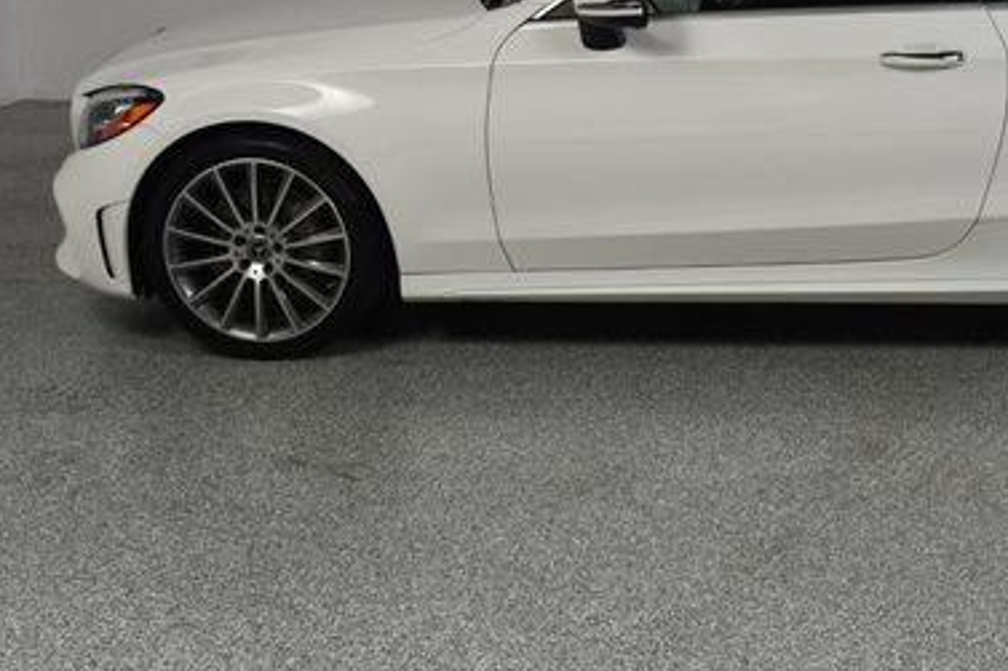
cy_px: 128
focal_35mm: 56
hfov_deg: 34.5
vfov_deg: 23.8
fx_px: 1567
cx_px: 807
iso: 100
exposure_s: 1/160
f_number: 13
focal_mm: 22
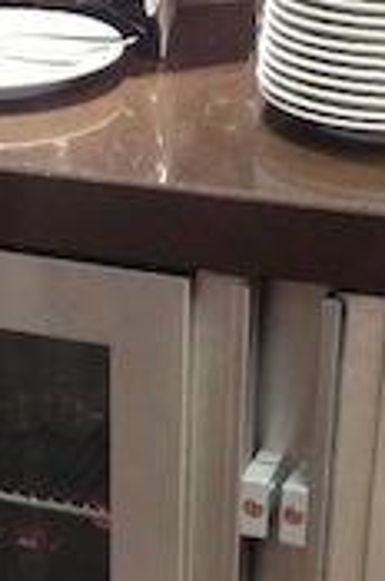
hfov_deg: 11.9
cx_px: 56
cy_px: 586
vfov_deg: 17.5
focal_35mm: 114
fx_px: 1836
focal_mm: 4.13
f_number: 2.4
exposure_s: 1/20
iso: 160
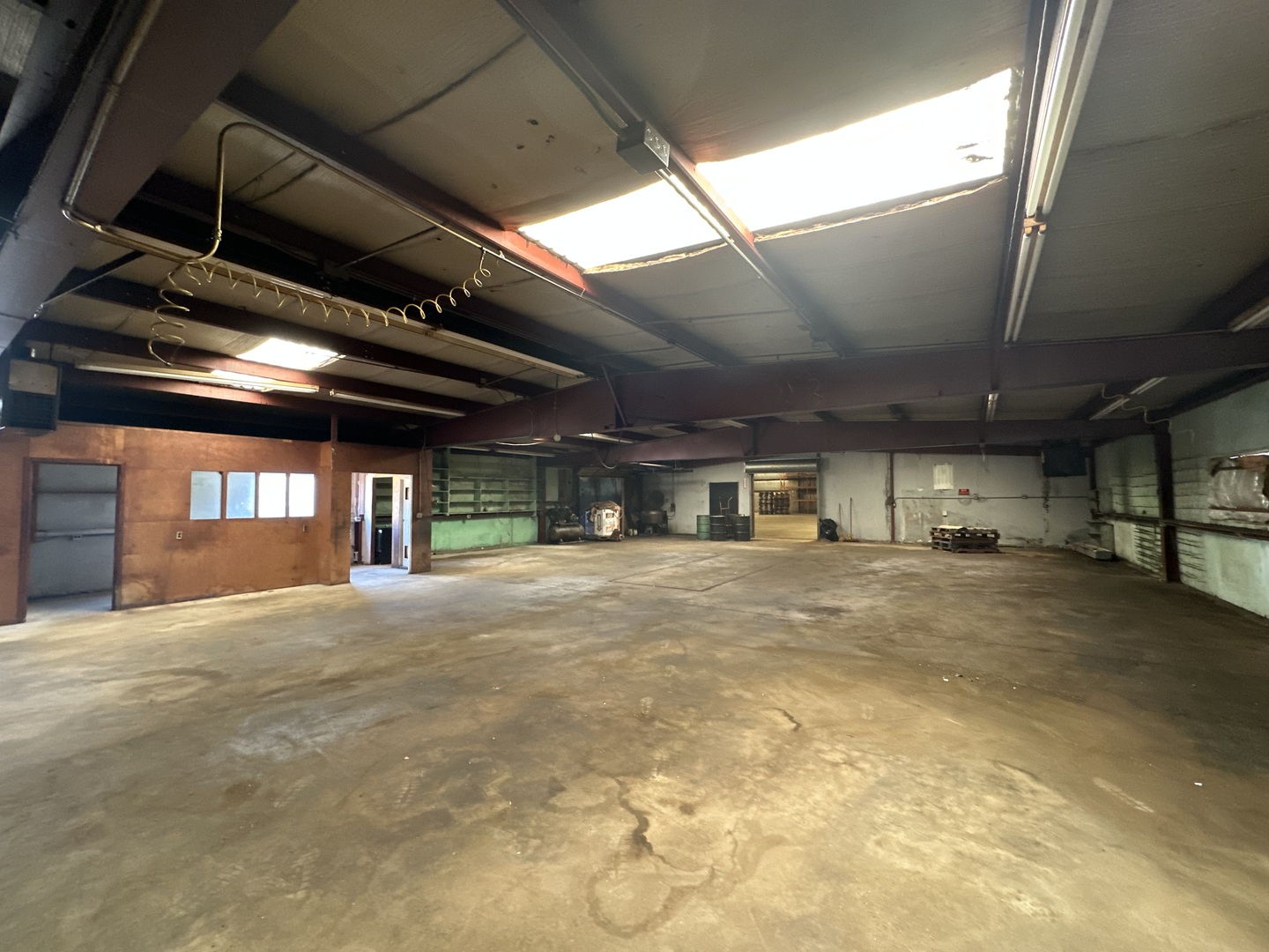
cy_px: 476
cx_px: 634
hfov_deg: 102.1
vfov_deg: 85.7
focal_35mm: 14
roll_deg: +0.7
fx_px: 513
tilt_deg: +3.3
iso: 640
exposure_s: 1/60
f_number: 2.2
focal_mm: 2.22
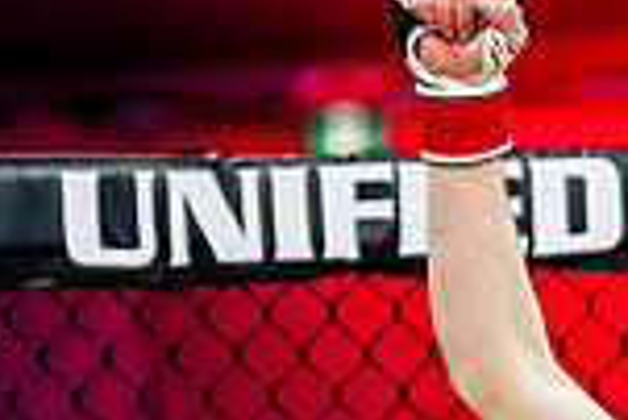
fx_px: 6845
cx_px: 724
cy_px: 630
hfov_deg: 5.2
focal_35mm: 392
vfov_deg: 3.5
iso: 4000
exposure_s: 1/1250
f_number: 2.8
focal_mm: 102
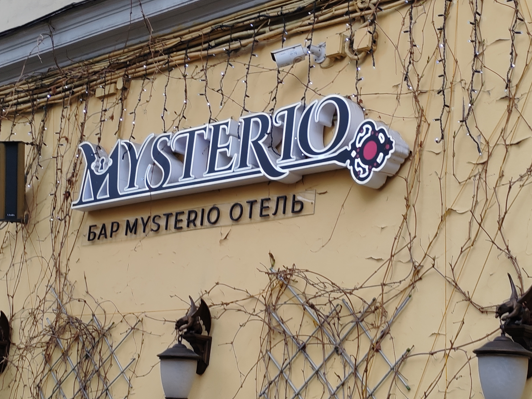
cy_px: 198
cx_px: 265
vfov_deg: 17.4
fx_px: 1306
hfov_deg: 23.0
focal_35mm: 85
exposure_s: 1/100
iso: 100
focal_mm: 6.12
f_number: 1.9
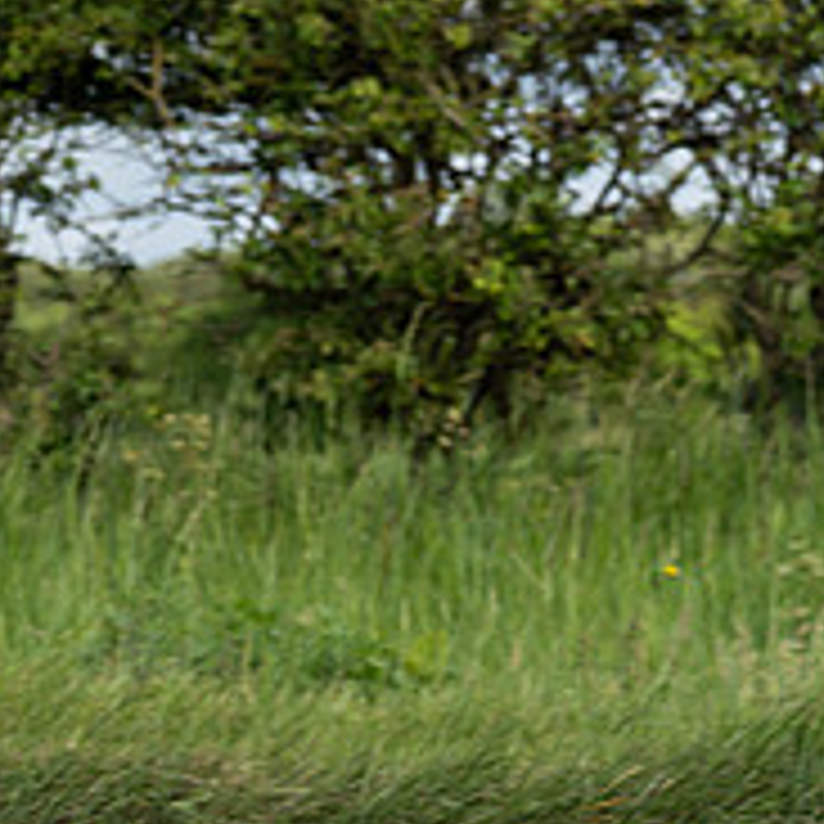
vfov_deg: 8.8
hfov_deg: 8.6
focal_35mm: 199
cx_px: -473
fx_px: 5359
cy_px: 277
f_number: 3.5
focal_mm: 74
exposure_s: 1/1000
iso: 125
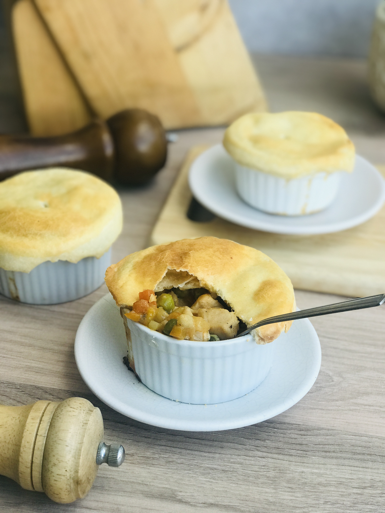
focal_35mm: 57
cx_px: 192
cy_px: 256
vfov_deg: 33.8
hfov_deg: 25.7
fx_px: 845
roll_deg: -1.4
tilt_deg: -34.0
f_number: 2.8
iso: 20
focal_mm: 6.6
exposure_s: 1/60
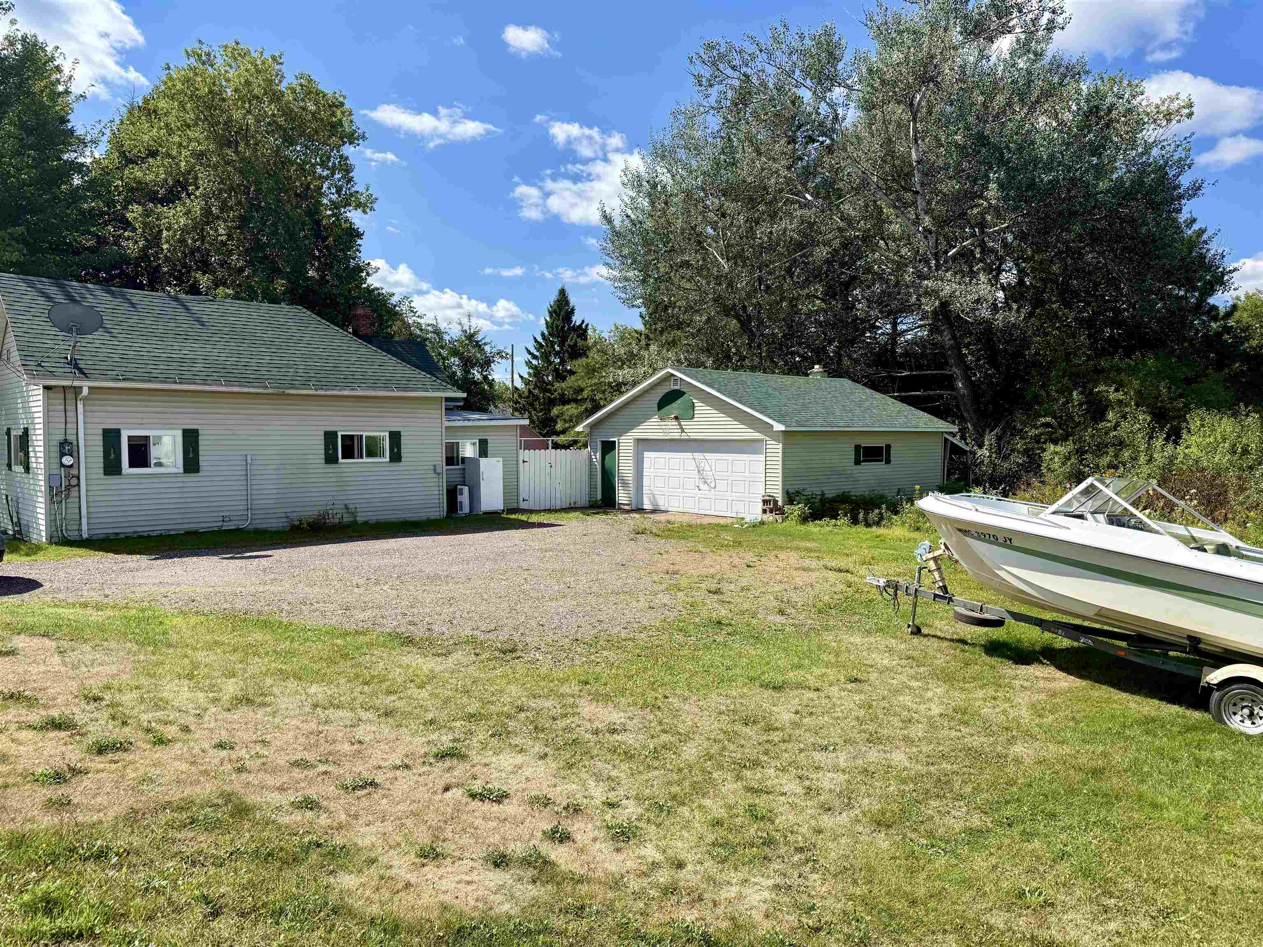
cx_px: 632
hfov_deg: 71.6
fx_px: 876
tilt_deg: -2.4
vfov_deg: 56.8
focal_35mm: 24
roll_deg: -0.2
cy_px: 474
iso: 80
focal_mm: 6.76
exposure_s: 1/3759
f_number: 1.78
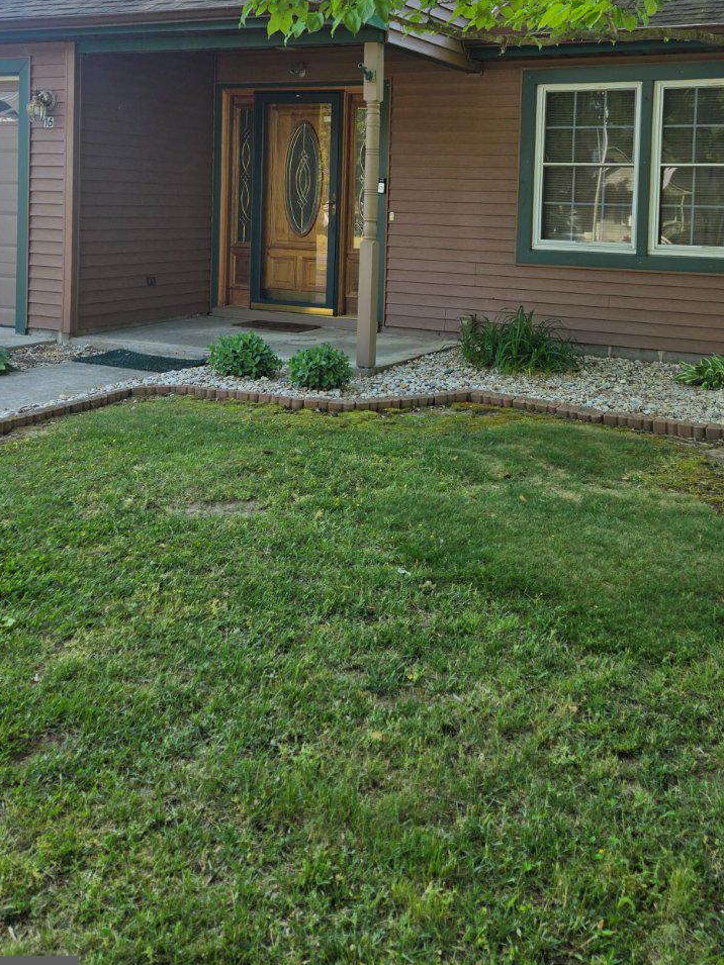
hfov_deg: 38.6
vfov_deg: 48.5
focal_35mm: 37
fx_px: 1032
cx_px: 409
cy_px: 263
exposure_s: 1/750
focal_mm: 5.4
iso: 25
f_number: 1.8
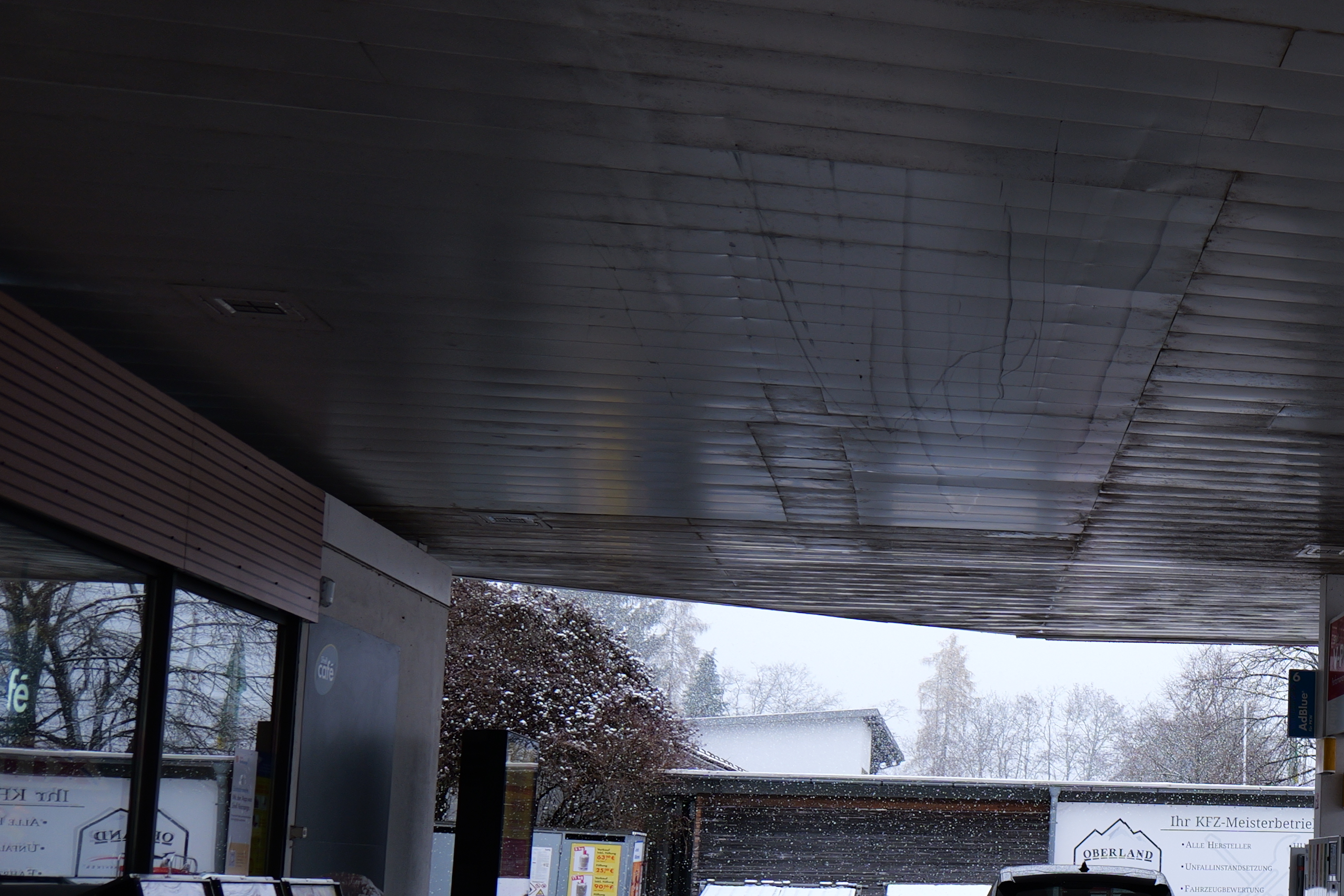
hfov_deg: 34.5
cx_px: 1569
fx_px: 1755
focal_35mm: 47
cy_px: 713
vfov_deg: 28.1
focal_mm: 20
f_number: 3.5
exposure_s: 1/160
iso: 200
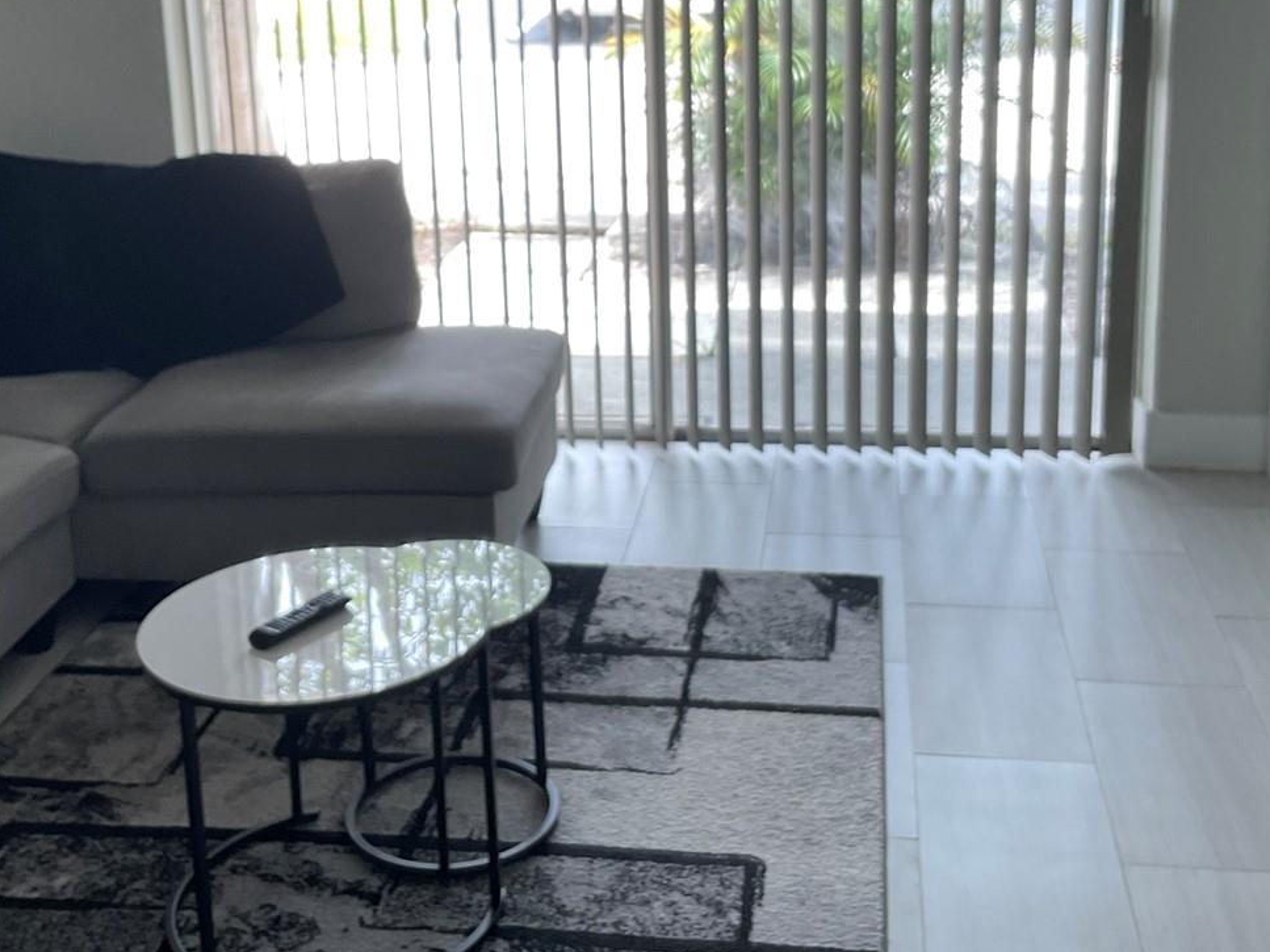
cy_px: 253
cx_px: 604
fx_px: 1761
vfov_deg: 29.8
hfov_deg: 39.7
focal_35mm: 48
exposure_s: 1/60
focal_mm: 3
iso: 32
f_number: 1.8
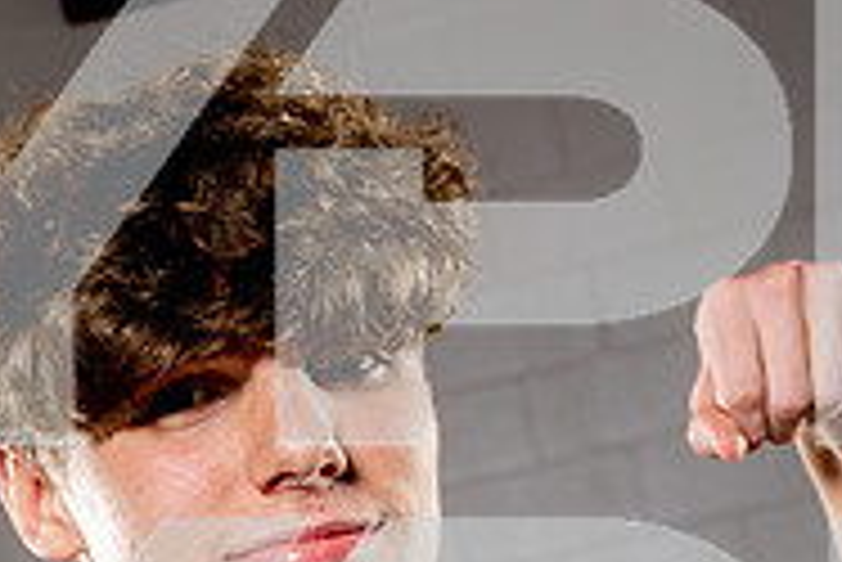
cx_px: 203
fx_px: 2832
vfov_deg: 11.0
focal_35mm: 121
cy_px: 758
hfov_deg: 16.8
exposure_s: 1/250
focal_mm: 39
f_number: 5.6
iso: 320
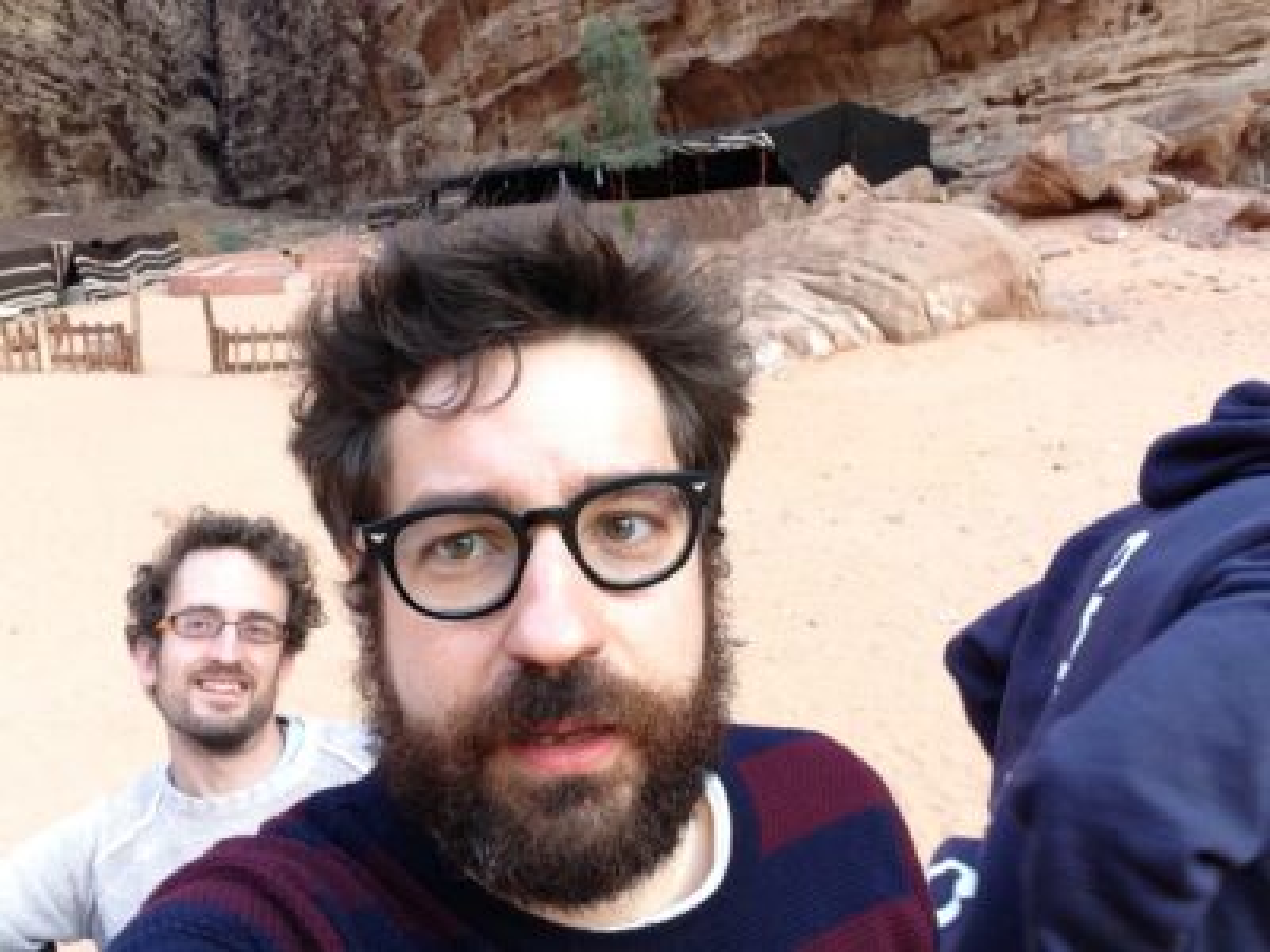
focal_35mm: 35
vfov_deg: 40.7
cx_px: 635
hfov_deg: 52.6
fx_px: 1284
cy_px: 476
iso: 40
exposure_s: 1/40
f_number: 2.4
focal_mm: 2.18
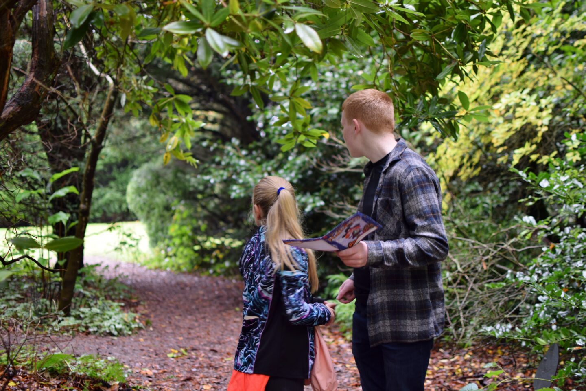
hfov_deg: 37.9
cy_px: 196
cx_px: 293
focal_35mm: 52
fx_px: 855
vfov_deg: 25.8
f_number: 1.8
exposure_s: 1/25
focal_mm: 35
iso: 100
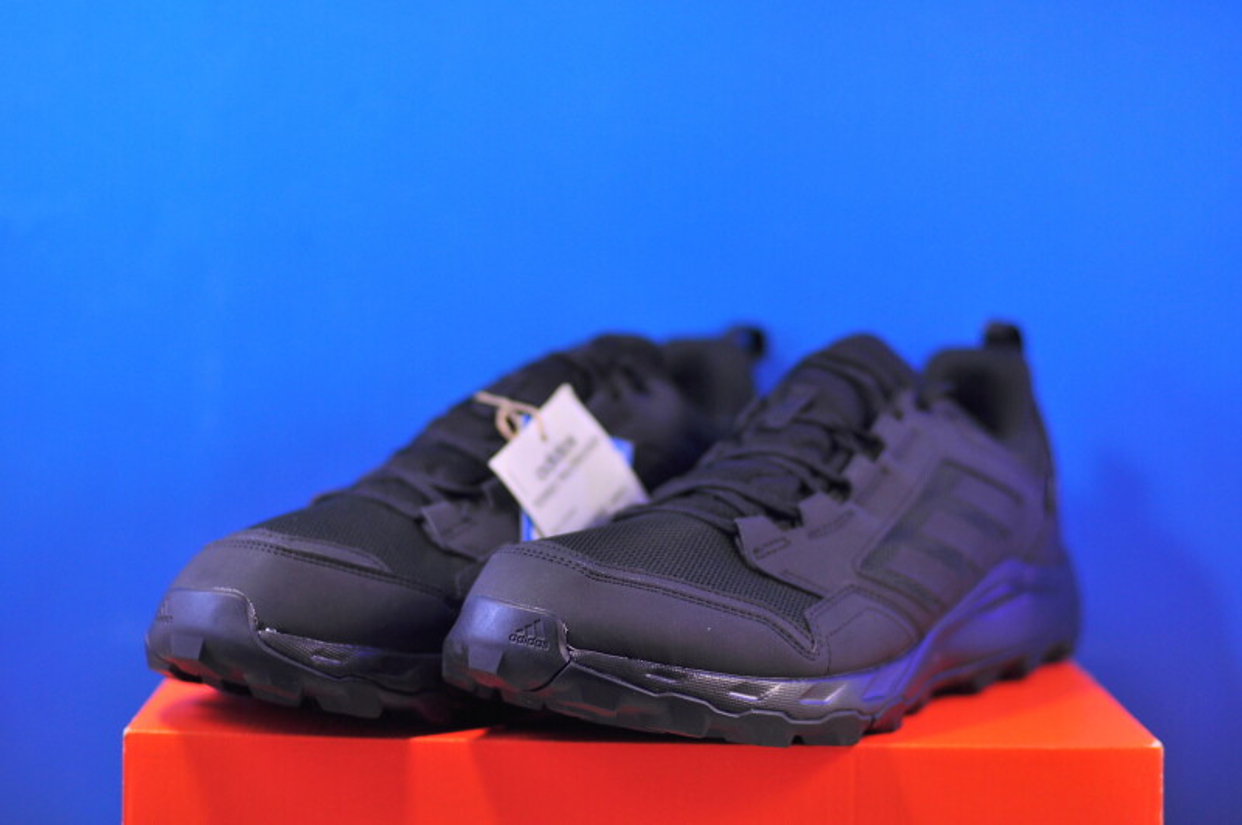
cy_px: 412
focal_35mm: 75
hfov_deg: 27.0
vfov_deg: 18.1
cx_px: 621
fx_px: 2584
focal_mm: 50
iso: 250
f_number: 2
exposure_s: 1/320
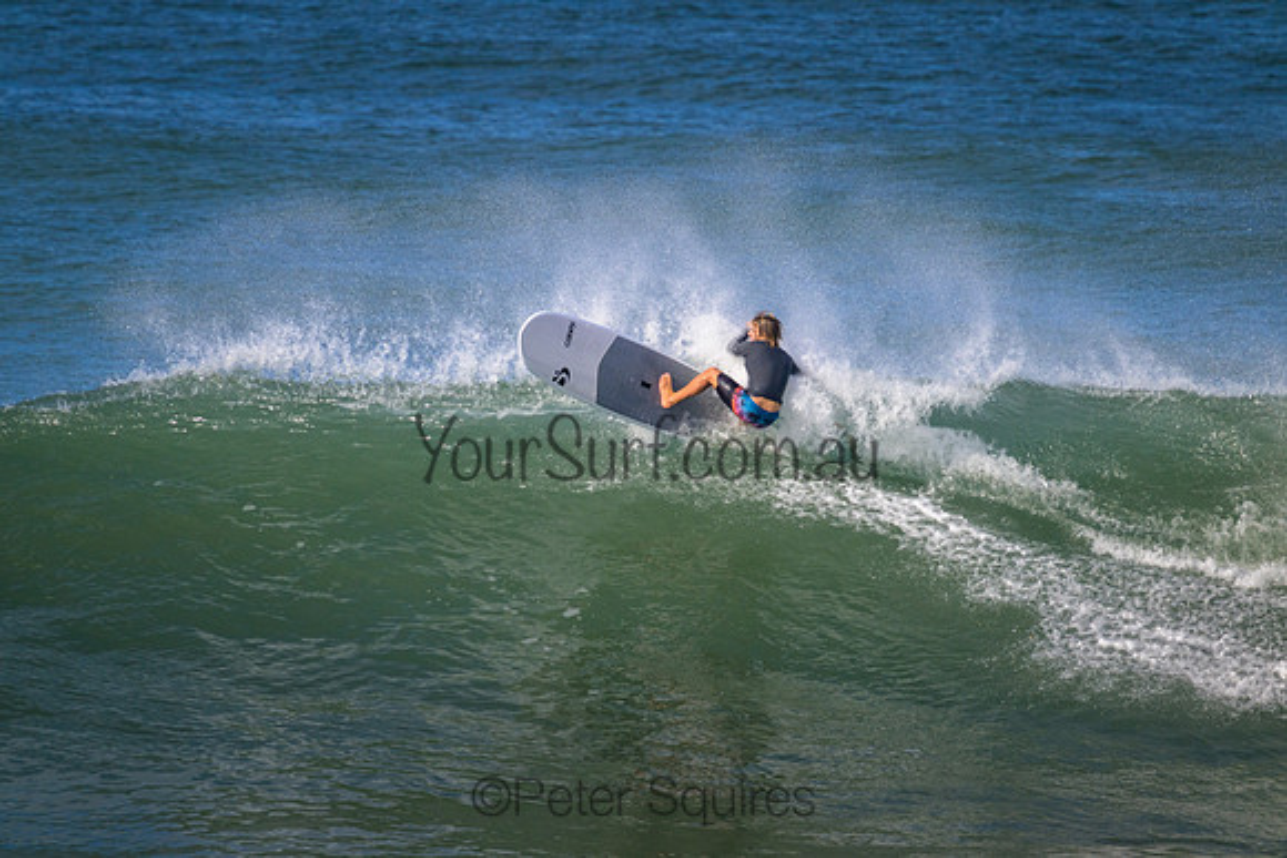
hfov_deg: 2.6
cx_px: 644
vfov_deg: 1.7
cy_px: 429
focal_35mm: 800
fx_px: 28605
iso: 1000
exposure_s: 1/2000
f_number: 11
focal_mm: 800
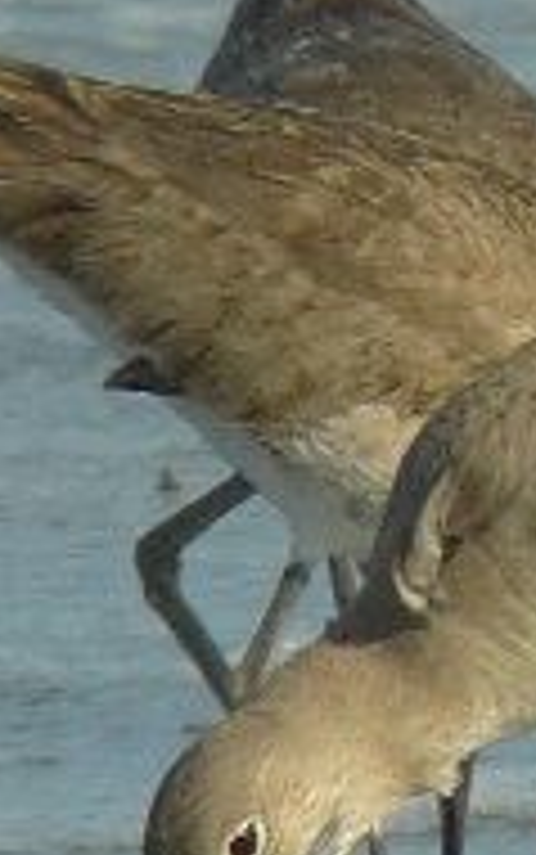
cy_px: 526
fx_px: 35962
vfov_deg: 1.4
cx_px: 860
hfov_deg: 0.9
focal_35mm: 1541
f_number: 6.3
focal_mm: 72
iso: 100
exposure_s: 1/500
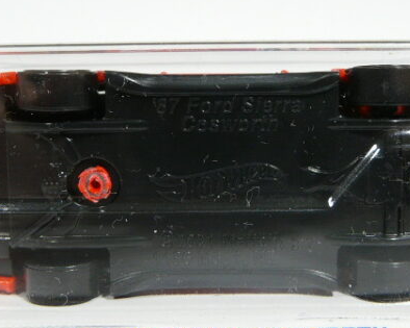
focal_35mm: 58
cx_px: 219
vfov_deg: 26.2
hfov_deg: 32.5
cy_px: 128
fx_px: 704
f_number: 2.8
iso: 100
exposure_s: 1/30
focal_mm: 4.6
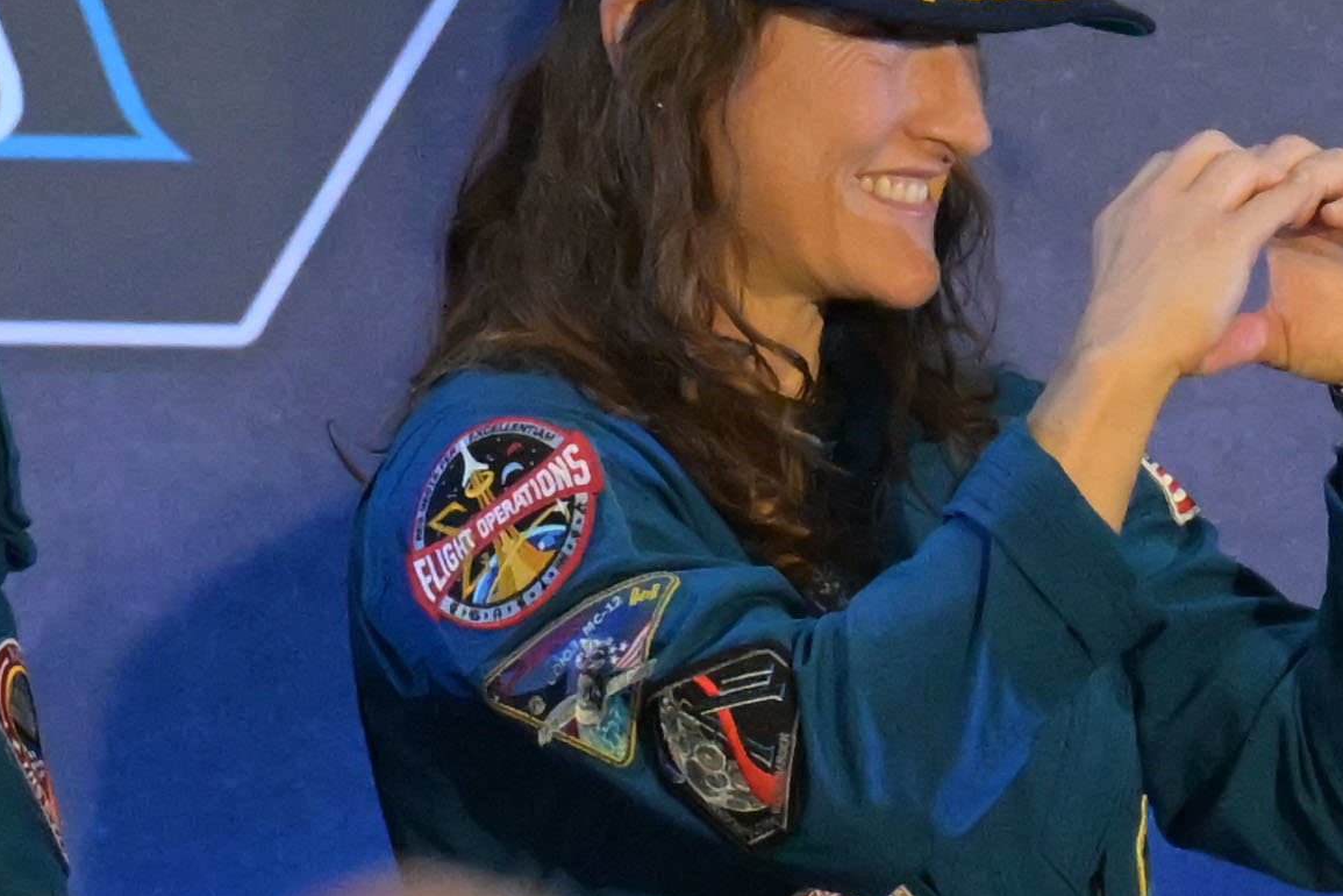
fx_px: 53305
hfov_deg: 1.4
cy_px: 667
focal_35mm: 1429
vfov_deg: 1.0
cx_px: 2450
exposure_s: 1/400
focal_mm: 200
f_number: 5.6
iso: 6400
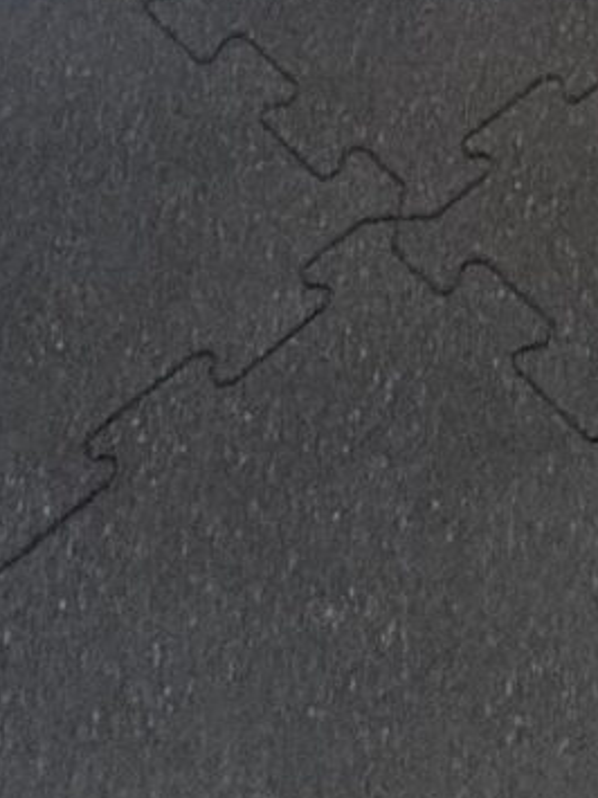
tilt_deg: -8.5
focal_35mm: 101
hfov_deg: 13.4
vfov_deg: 12.1
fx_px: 2328
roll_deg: -2.2
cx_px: 1000
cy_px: -1454
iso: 250
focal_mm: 2.22
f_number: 2.2
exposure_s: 1/50
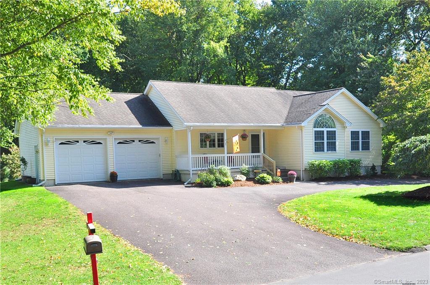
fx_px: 358
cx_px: 215
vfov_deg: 43.5
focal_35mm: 30
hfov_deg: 62.0
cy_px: 142
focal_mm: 20
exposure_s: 1/320
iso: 640
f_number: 8
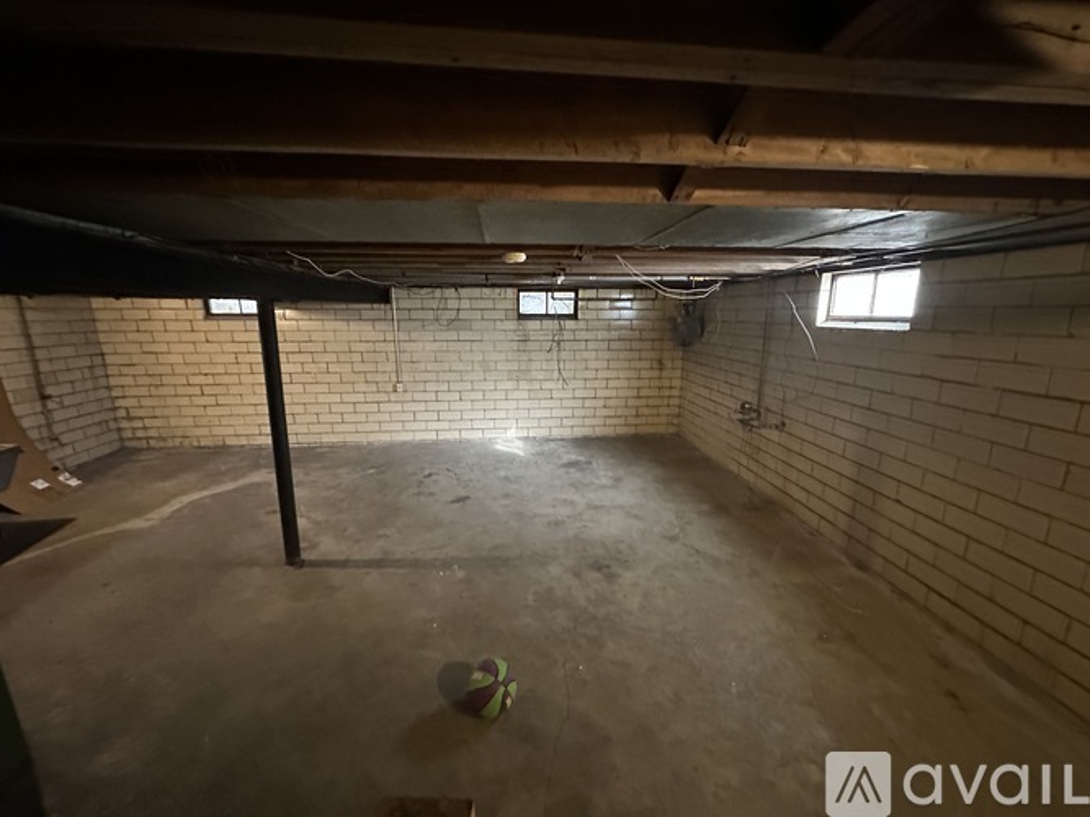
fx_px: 441
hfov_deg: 102.1
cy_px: 408
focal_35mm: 14
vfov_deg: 85.7
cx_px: 545
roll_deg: +0.4
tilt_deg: -13.4
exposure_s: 1/30
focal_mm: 2.22
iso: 1250
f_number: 2.2
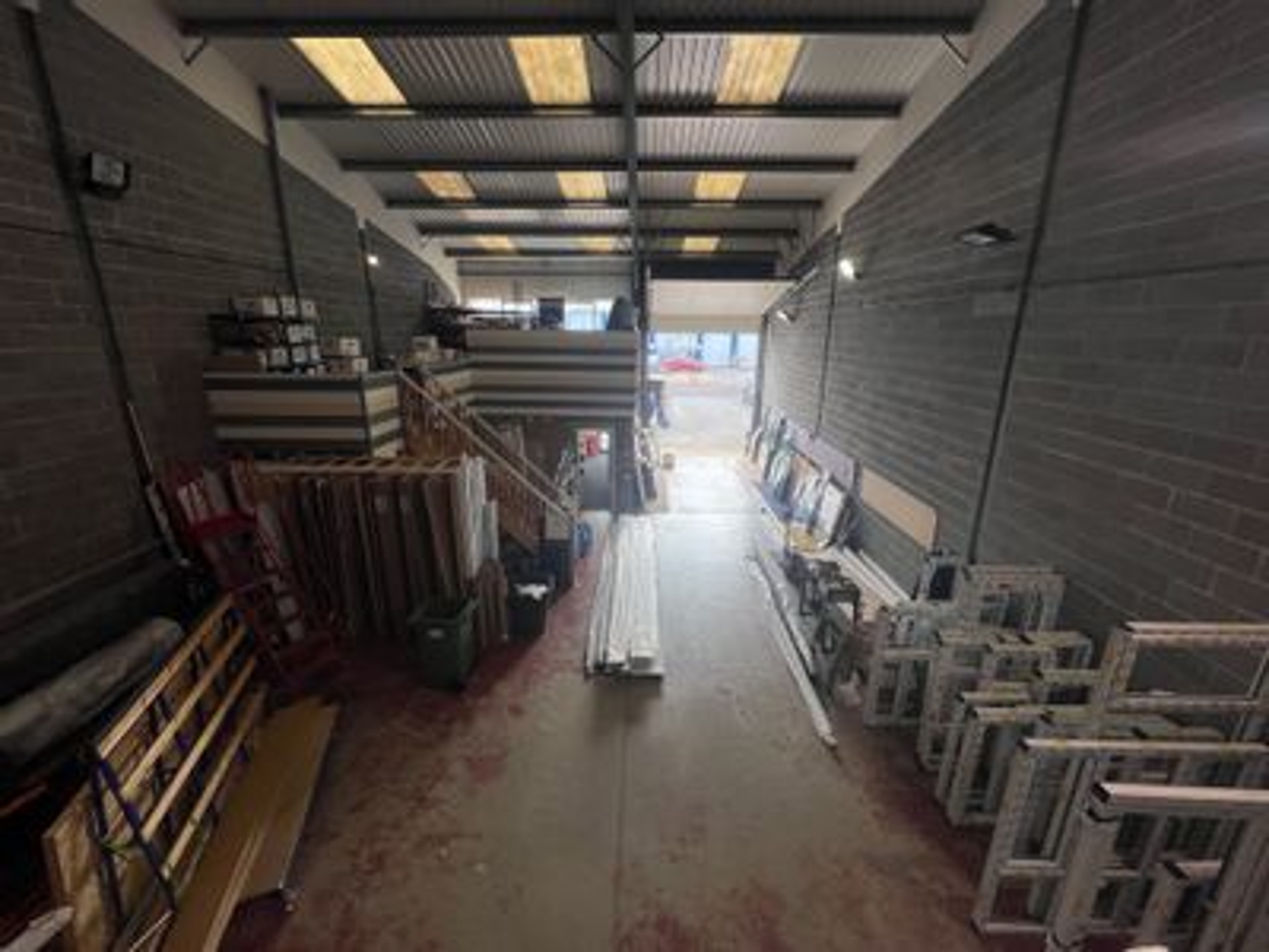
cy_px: 476
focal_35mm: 13
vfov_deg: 89.9
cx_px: 634
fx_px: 477
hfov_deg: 106.2
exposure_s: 1/100
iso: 32
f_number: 1.8
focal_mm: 1.57
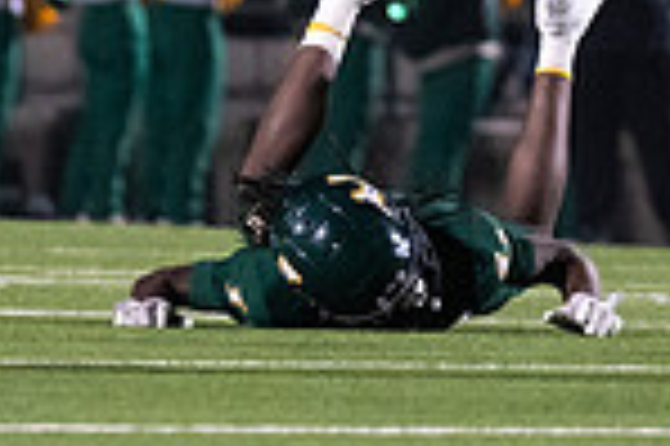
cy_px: -266
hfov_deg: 1.5
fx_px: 24967
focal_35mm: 1343
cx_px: 705
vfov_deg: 1.0
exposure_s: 1/1250
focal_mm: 200
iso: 3200
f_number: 2.8
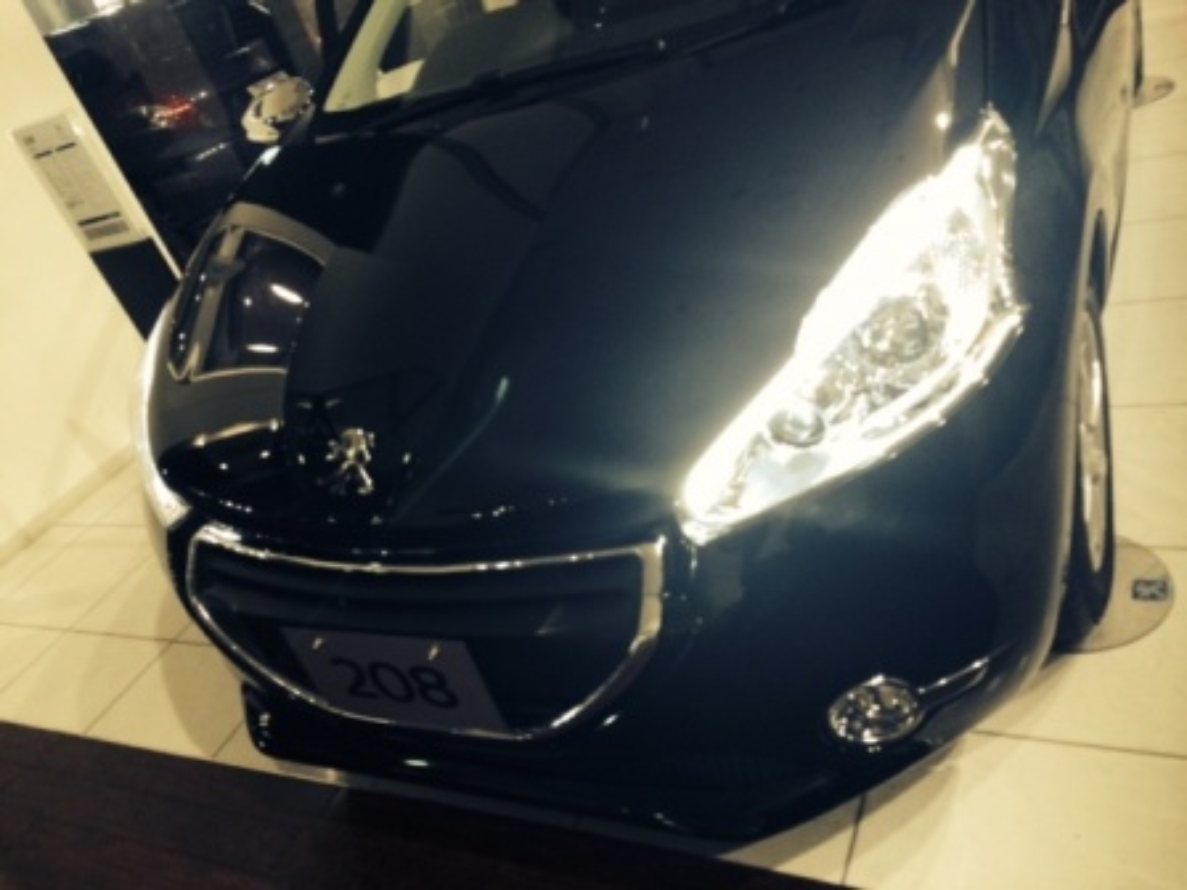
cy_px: 445
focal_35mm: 30
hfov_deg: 60.0
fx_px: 1029
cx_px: 594
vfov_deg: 46.8
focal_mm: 4.12
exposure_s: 1/15
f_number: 2.2
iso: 320
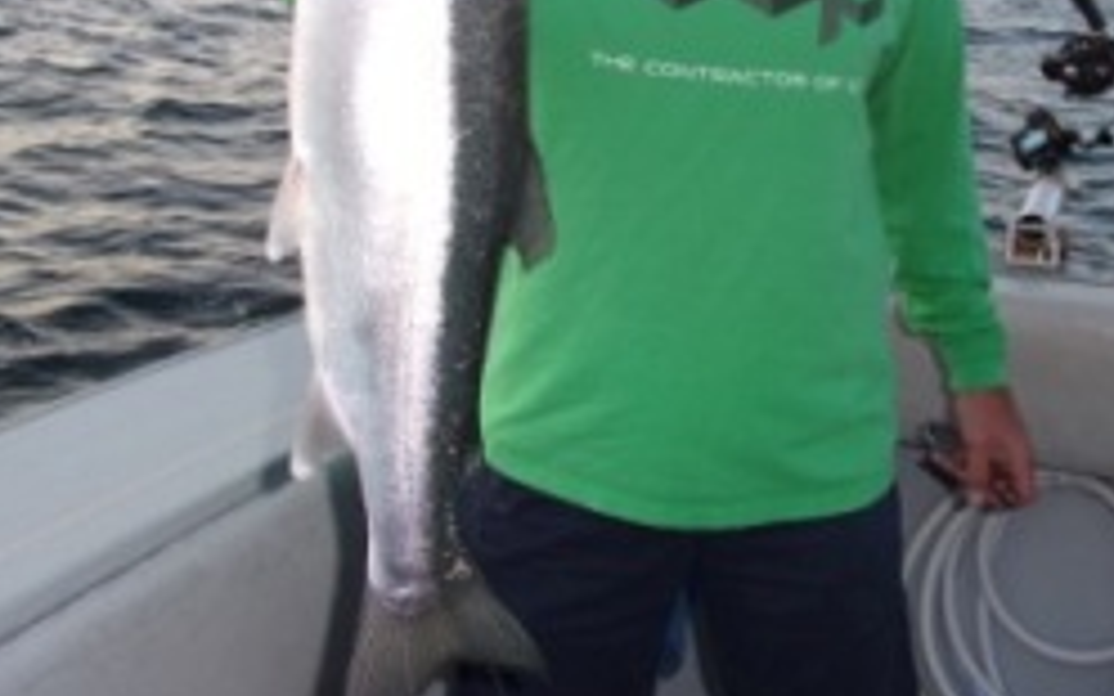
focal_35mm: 41
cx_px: 593
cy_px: 103
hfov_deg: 48.2
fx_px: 1245
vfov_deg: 30.2
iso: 80
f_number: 3.3
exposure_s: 1/140
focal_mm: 4.3
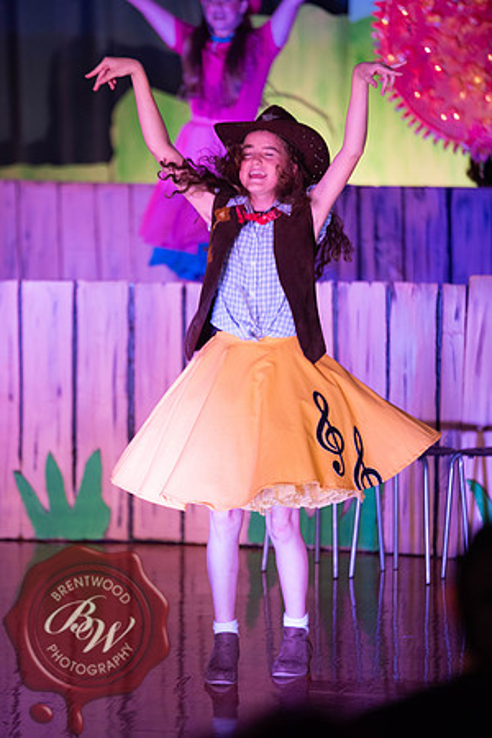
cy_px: 369
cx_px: 246
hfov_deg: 6.9
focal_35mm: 200
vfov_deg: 10.3
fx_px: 4100
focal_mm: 200
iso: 800
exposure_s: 1/200
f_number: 2.8
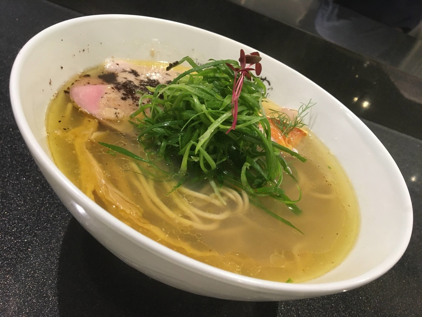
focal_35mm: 29
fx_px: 354
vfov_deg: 48.2
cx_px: 211
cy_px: 158
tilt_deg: -34.0
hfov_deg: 61.7
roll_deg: -24.4
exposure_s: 1/30
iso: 160
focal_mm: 4.15
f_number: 2.2
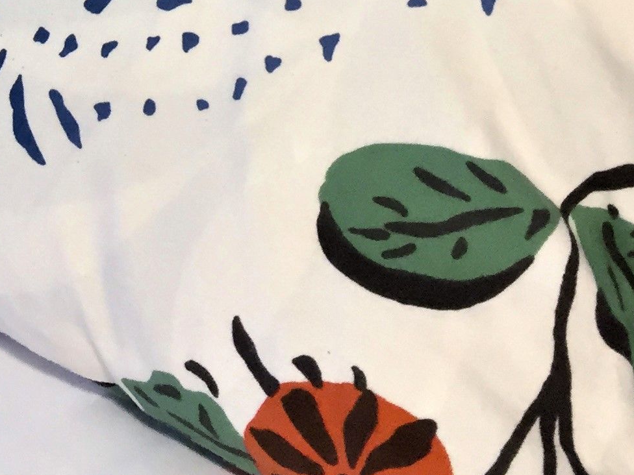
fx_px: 1777
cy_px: -300
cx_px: -173
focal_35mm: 97
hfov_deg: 18.9
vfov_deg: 14.0
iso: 32
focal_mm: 4.15
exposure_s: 1/33
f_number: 2.2
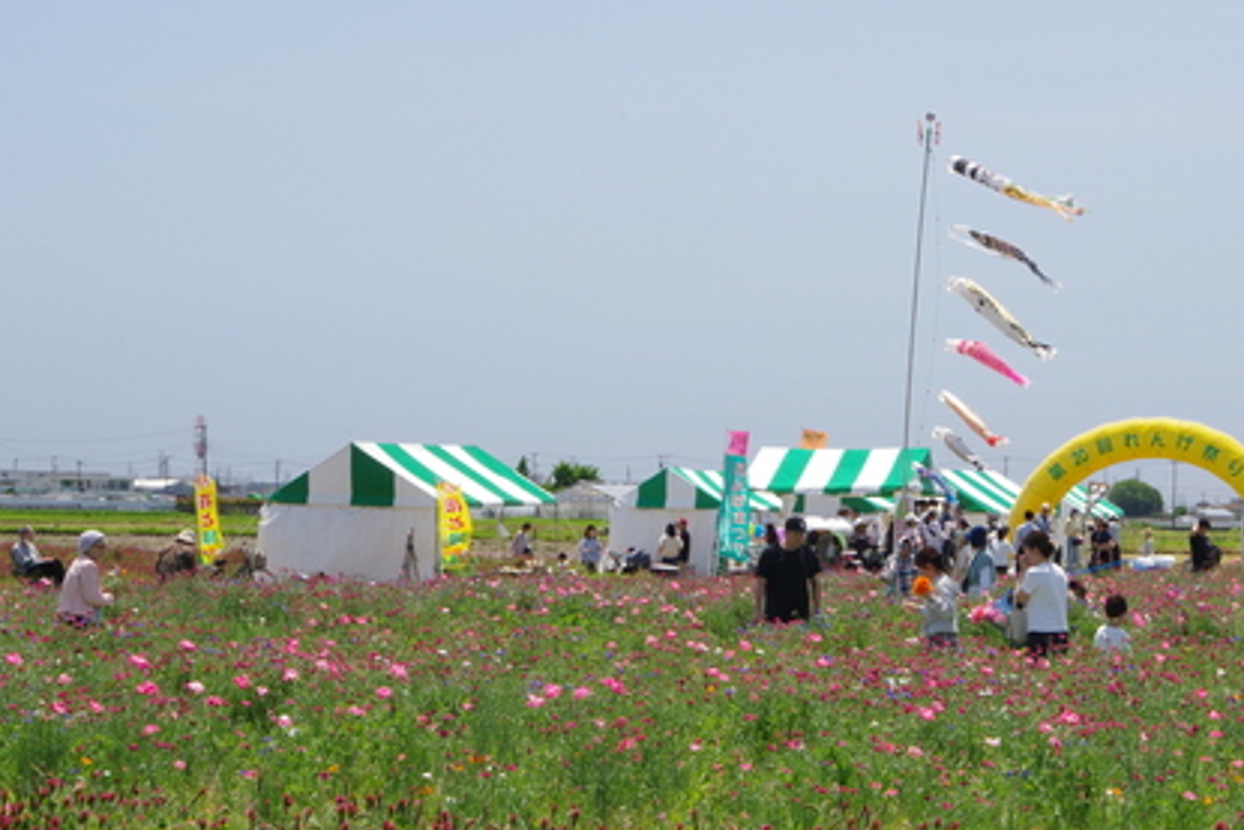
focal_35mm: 111
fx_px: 3837
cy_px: 514
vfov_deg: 12.3
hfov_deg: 18.3
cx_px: 863
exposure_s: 1/100
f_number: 20
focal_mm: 48
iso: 400
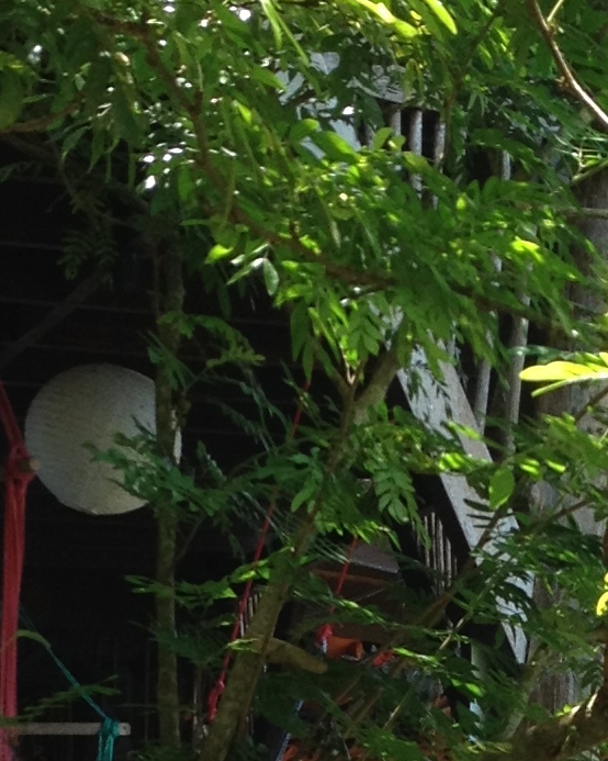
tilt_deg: -2.4
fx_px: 3623
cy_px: 978
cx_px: 401
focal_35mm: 161
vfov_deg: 11.7
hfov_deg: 9.6
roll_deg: +1.5
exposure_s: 1/167
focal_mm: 4.28
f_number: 2.4
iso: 50
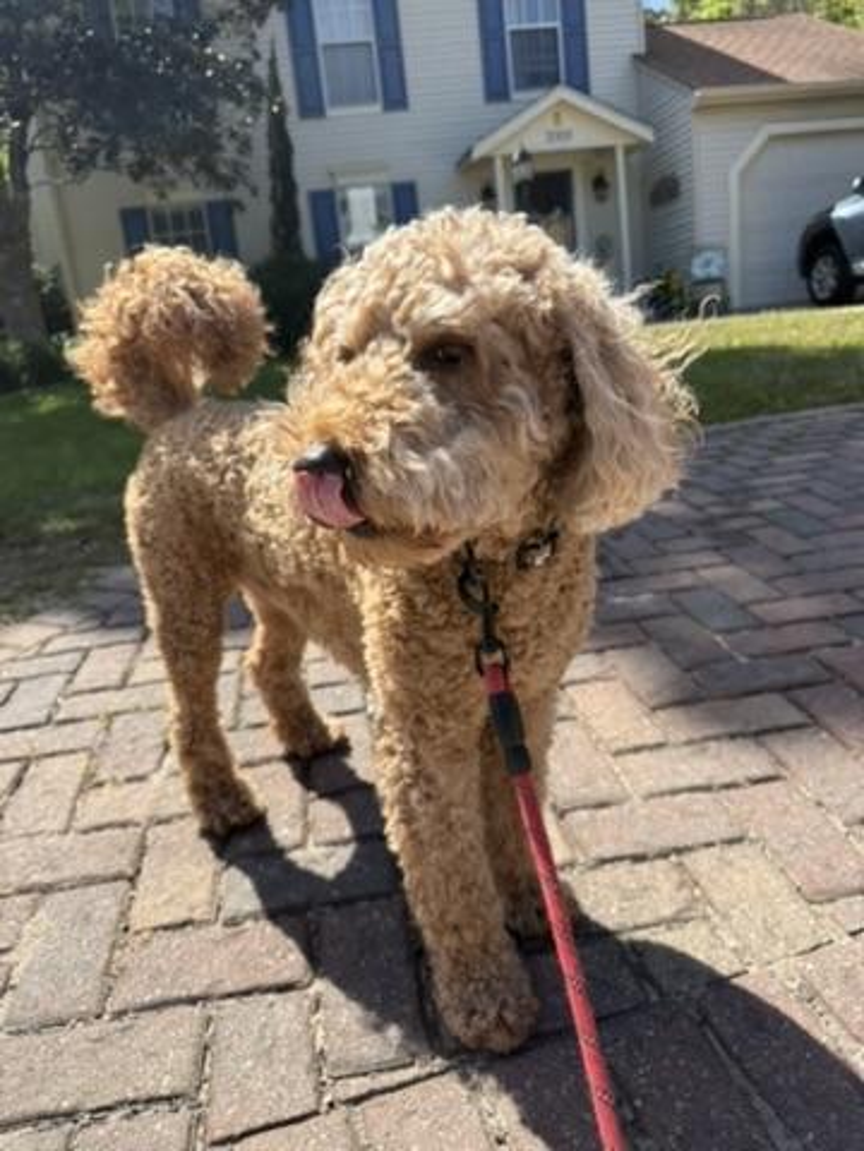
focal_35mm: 24
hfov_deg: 56.8
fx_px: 799
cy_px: 576
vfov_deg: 71.6
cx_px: 432
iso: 80
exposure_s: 1/2370
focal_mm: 6.76
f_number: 1.78
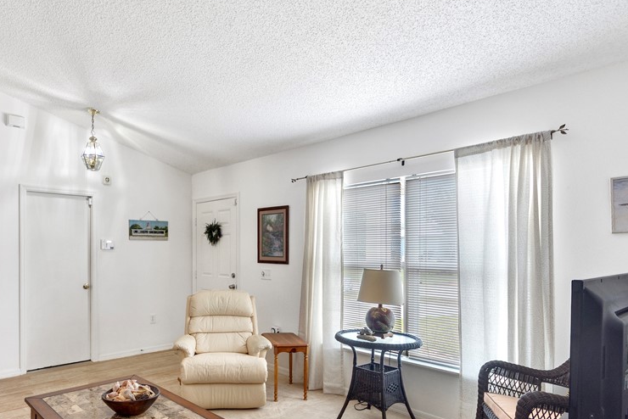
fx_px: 384
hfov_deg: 77.2
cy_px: 240
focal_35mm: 22
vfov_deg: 57.0
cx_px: 238
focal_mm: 10
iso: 320
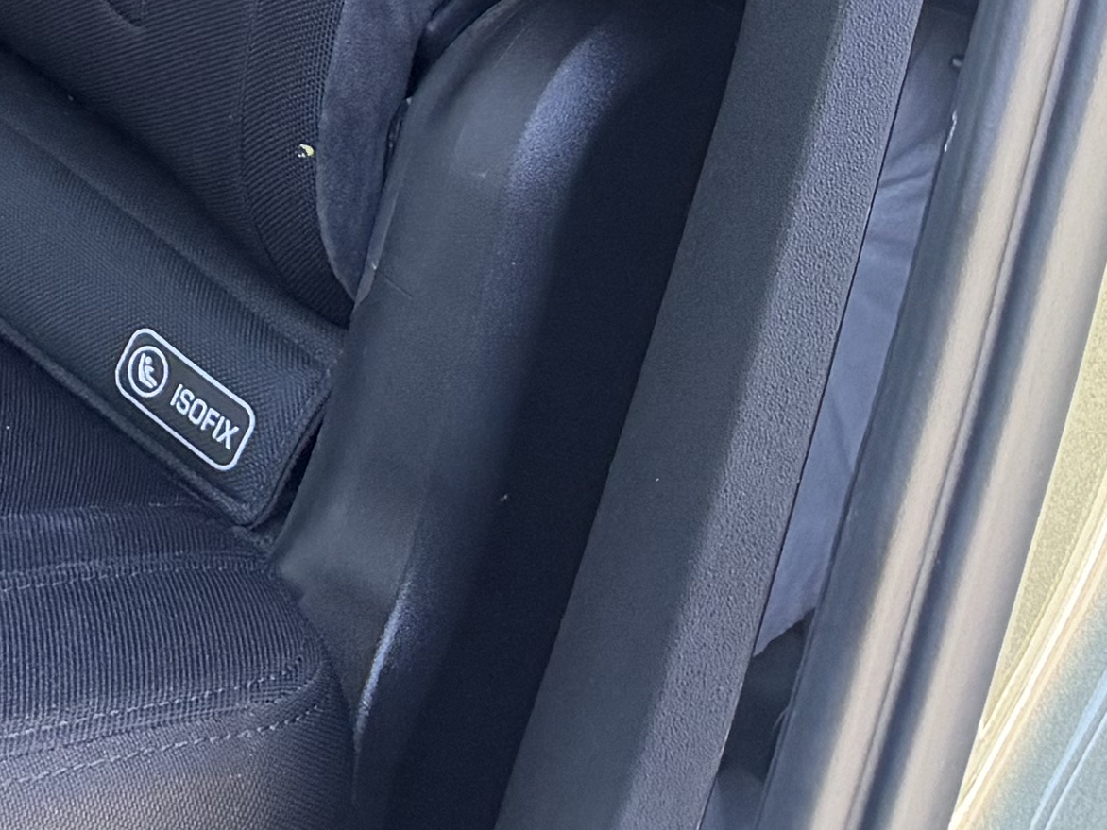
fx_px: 3742
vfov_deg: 11.1
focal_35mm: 117
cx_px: -692
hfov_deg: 15.2
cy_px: -993
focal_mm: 6.76
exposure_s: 1/174
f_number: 1.78
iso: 160
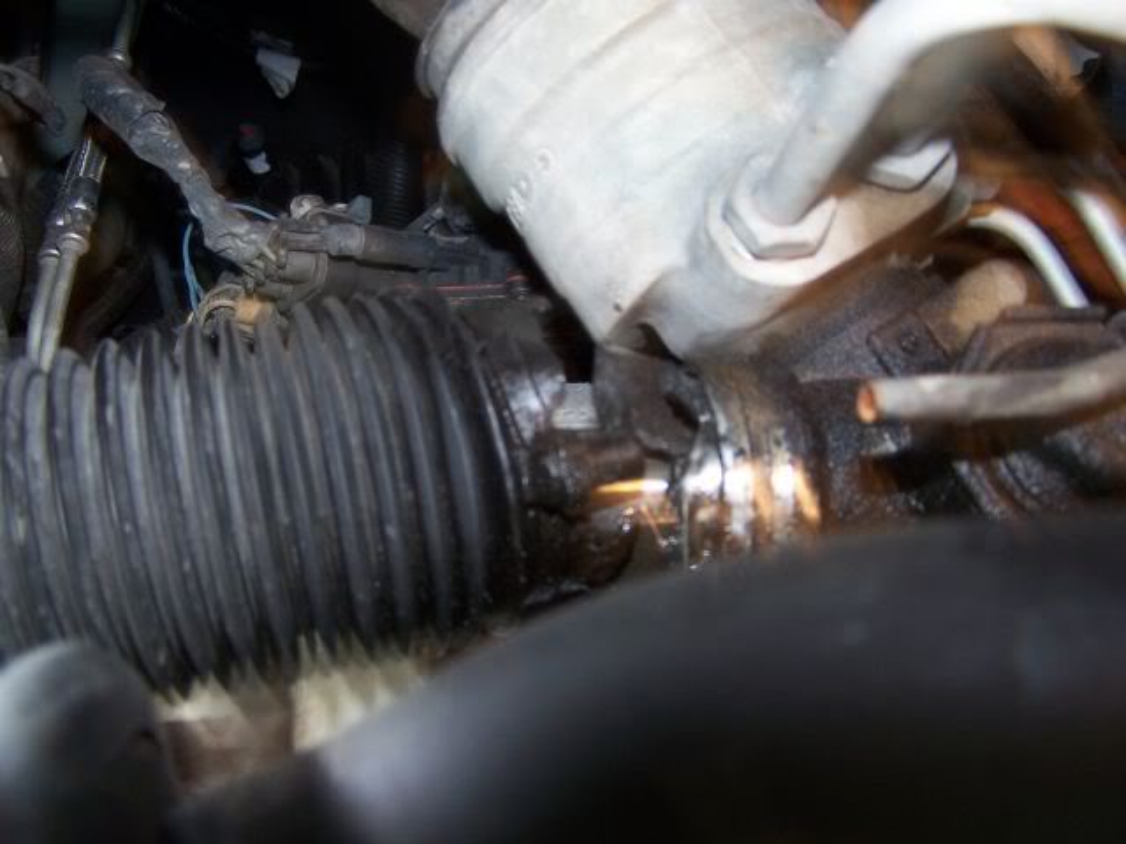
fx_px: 1236
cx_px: 563
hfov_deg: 49.0
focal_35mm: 38
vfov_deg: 37.7
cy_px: 422
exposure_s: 1/2
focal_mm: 6.3
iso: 80
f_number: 2.8
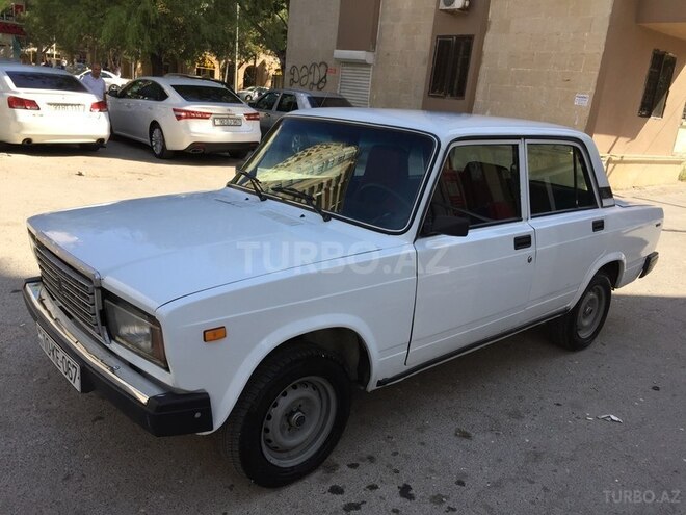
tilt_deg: -14.6
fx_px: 575
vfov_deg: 48.2
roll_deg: -7.0
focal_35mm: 29
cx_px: 343
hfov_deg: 61.7
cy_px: 258
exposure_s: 1/760
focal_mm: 4.15
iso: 32
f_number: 2.2
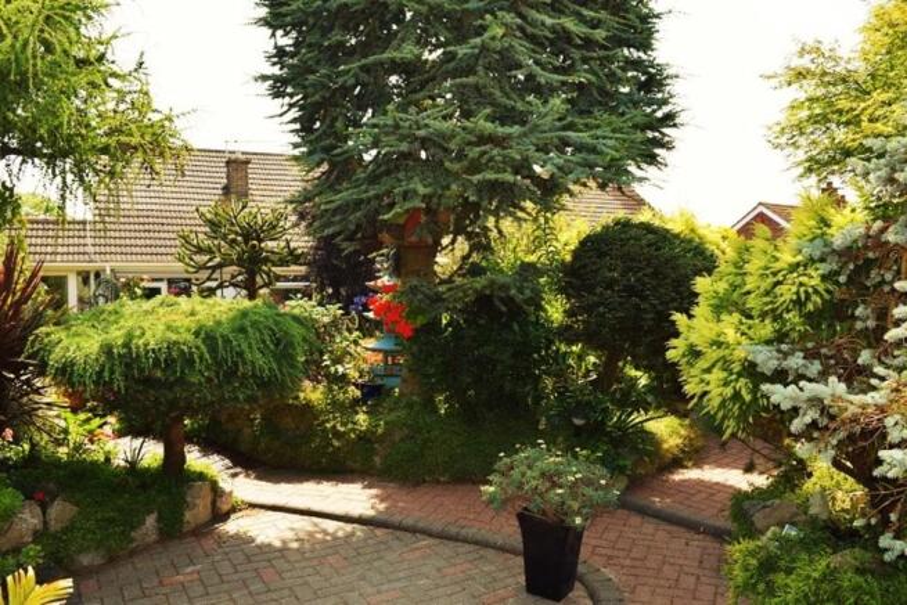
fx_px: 680
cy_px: 302
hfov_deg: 67.4
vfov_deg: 48.0
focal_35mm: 27
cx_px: 454
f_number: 7.1
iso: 100
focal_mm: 18
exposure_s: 1/200
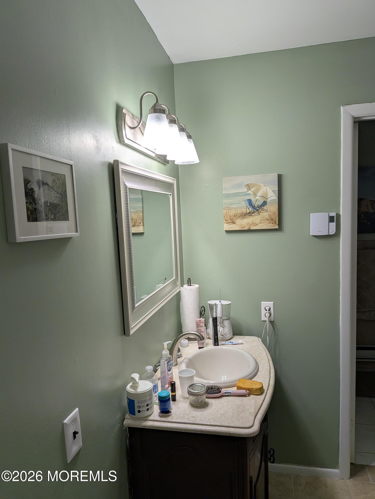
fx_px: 347
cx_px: 188
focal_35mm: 24
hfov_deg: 56.8
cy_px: 250
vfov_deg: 71.6
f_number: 1.7
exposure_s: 1/120
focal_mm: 4.53
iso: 40
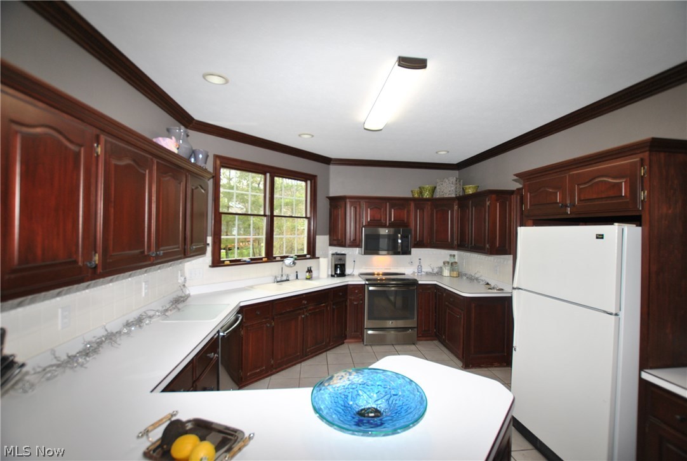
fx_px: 287
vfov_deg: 77.6
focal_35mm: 15
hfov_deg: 100.3
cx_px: 344
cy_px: 230
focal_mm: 10
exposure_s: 1/60
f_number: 4
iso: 200
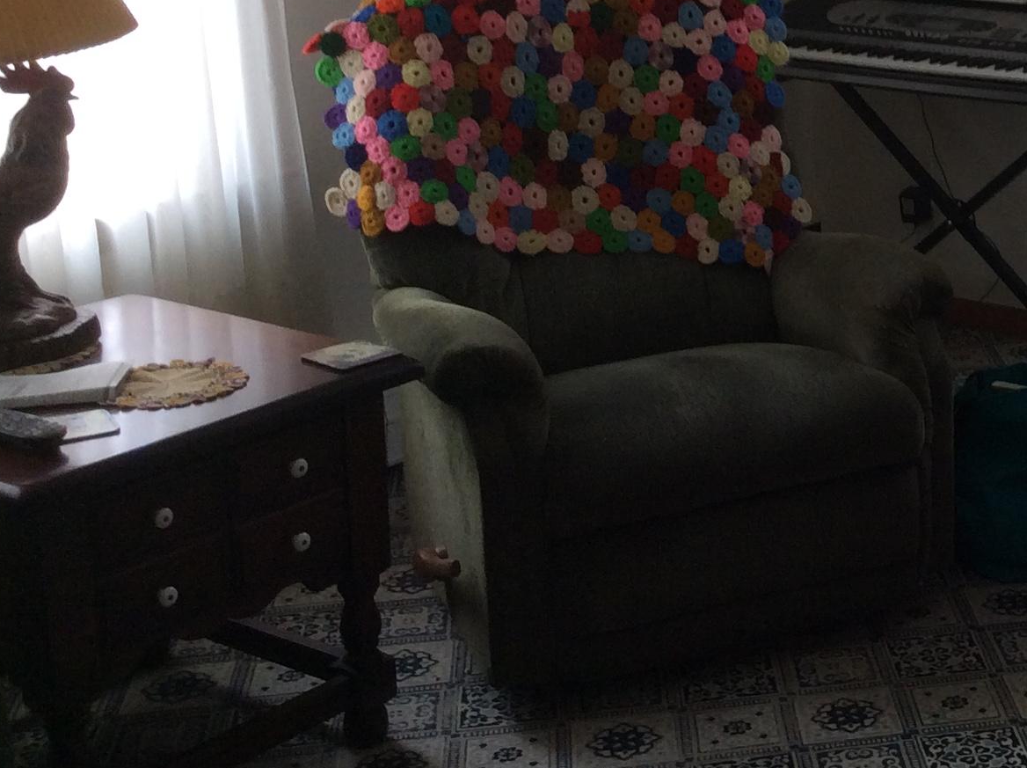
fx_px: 2104
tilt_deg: -12.4
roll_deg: -0.3
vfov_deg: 20.3
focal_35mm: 71
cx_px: 1056
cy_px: 106
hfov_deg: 25.9
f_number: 2.4
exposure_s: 1/40
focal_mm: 3.3
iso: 40
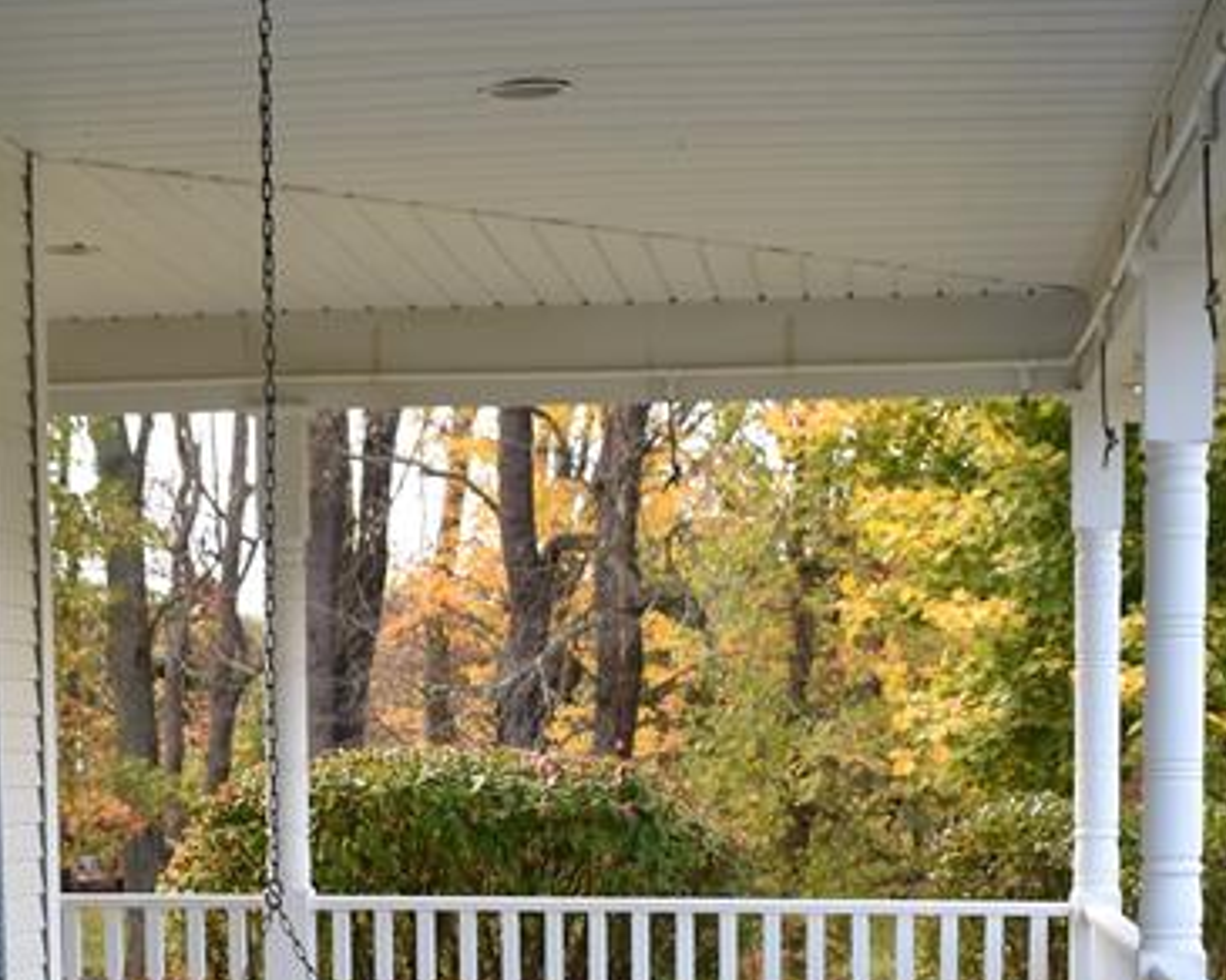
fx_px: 2867
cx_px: 423
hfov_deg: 24.0
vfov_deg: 18.6
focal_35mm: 79
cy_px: 1101
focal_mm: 20
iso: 400
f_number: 5.6
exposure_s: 1/250
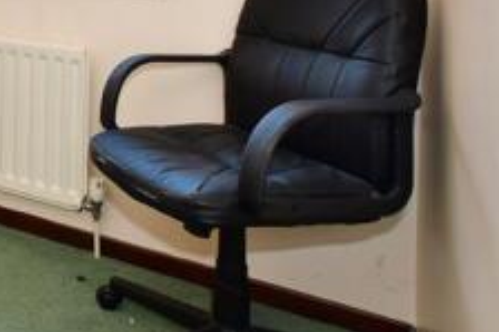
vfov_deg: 26.2
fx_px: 609
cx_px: -207
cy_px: -92
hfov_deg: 30.4
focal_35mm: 44
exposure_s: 1/125
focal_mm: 10
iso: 400
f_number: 8
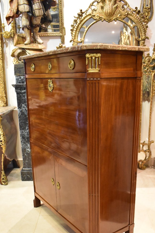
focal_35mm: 37
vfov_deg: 51.5
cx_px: 76
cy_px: 142
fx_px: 239
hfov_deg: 36.0
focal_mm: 20
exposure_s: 1/60
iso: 4000
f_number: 3.5
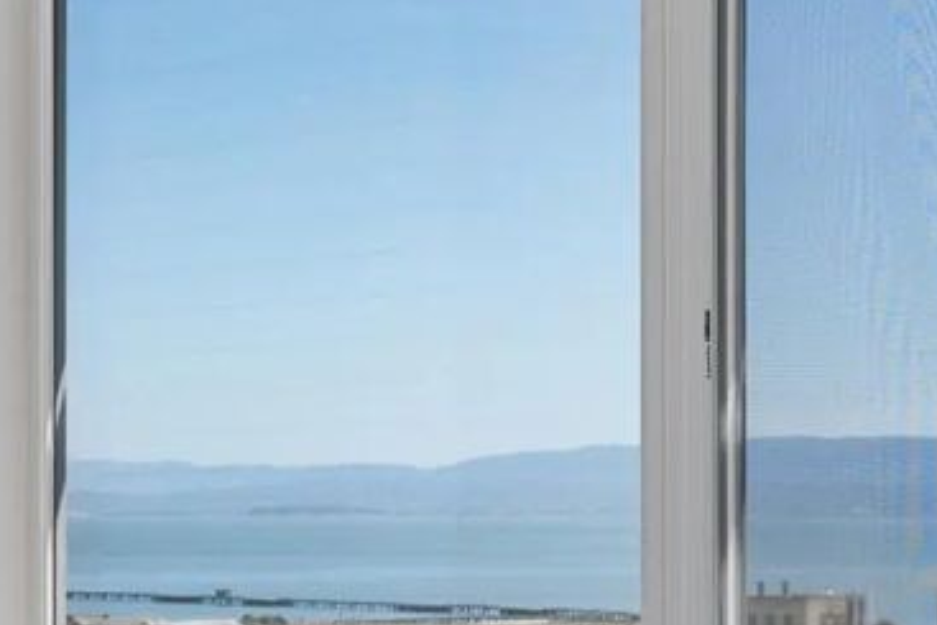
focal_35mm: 135
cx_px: -135
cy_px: 496
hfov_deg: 14.7
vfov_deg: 10.1
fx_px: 3518
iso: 640
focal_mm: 48.4
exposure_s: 1/160
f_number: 8
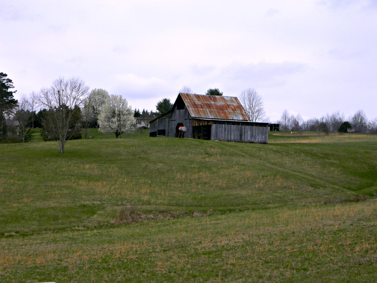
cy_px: 142
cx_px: 188
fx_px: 915
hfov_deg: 23.3
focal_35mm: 84
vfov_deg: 17.6
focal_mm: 15.1
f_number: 4.2
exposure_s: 1/100
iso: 80
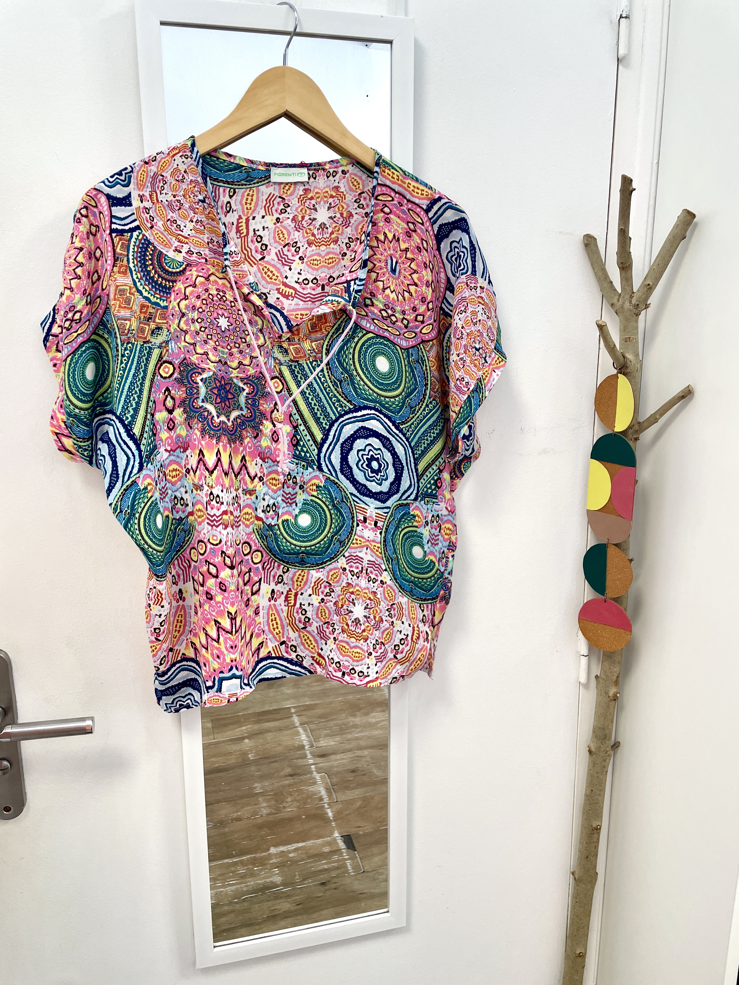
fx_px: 740
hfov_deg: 53.1
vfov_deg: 67.3
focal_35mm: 26
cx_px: 370
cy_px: 492
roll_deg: +1.3
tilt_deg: -12.8
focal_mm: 4.2
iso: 80
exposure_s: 1/100
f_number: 1.6
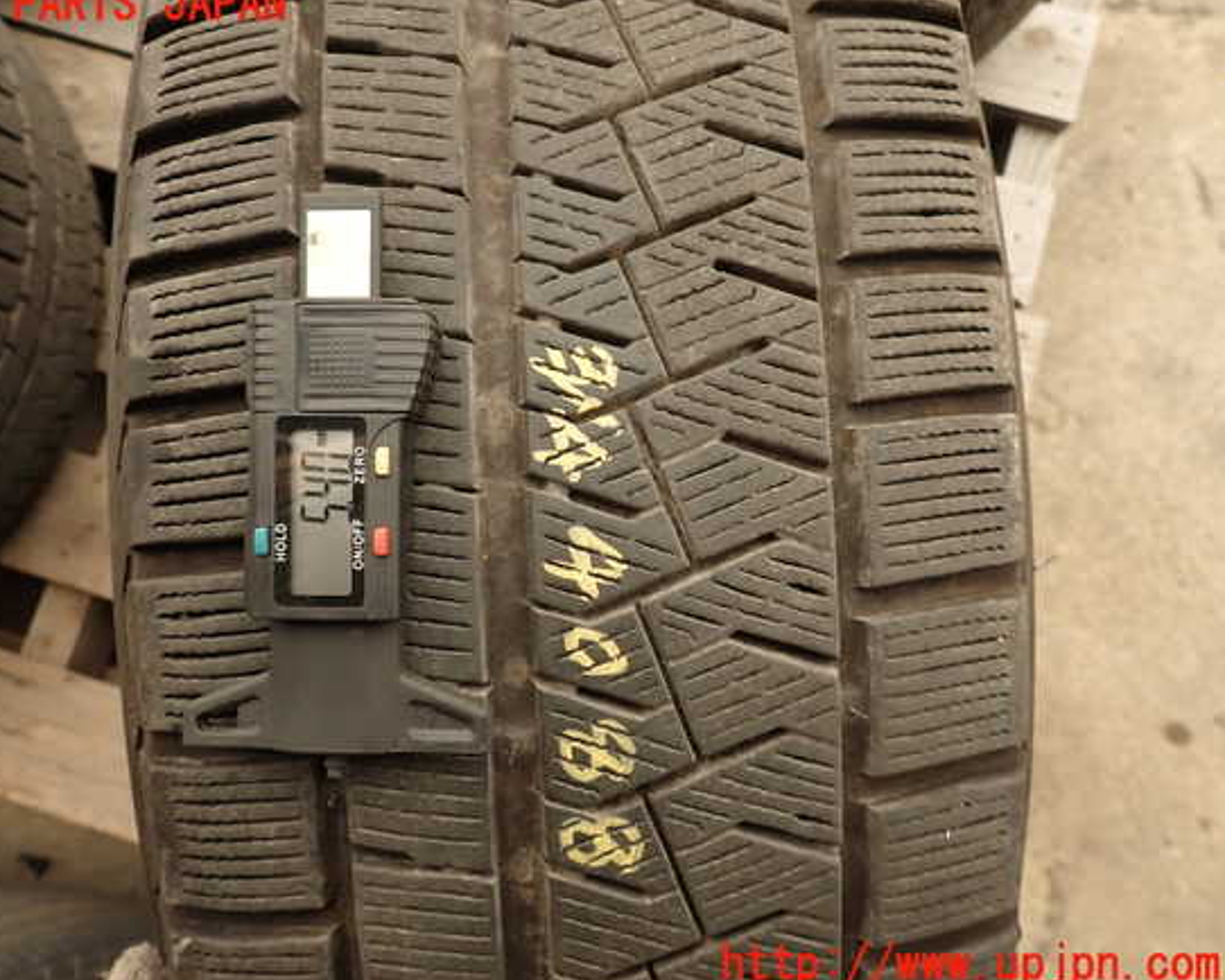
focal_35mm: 27
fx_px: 979
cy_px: 485
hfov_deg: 63.9
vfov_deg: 53.2
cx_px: 554
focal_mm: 4.5
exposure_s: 1/200
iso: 100
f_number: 2.8
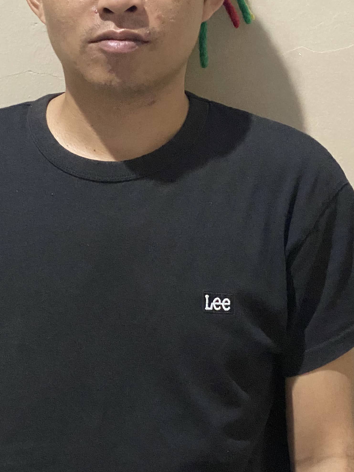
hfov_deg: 13.9
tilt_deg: +0.2
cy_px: 223
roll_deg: +0.7
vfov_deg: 18.5
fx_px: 1446
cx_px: 128
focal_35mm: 106
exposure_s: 1/25
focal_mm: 6
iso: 640
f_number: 2
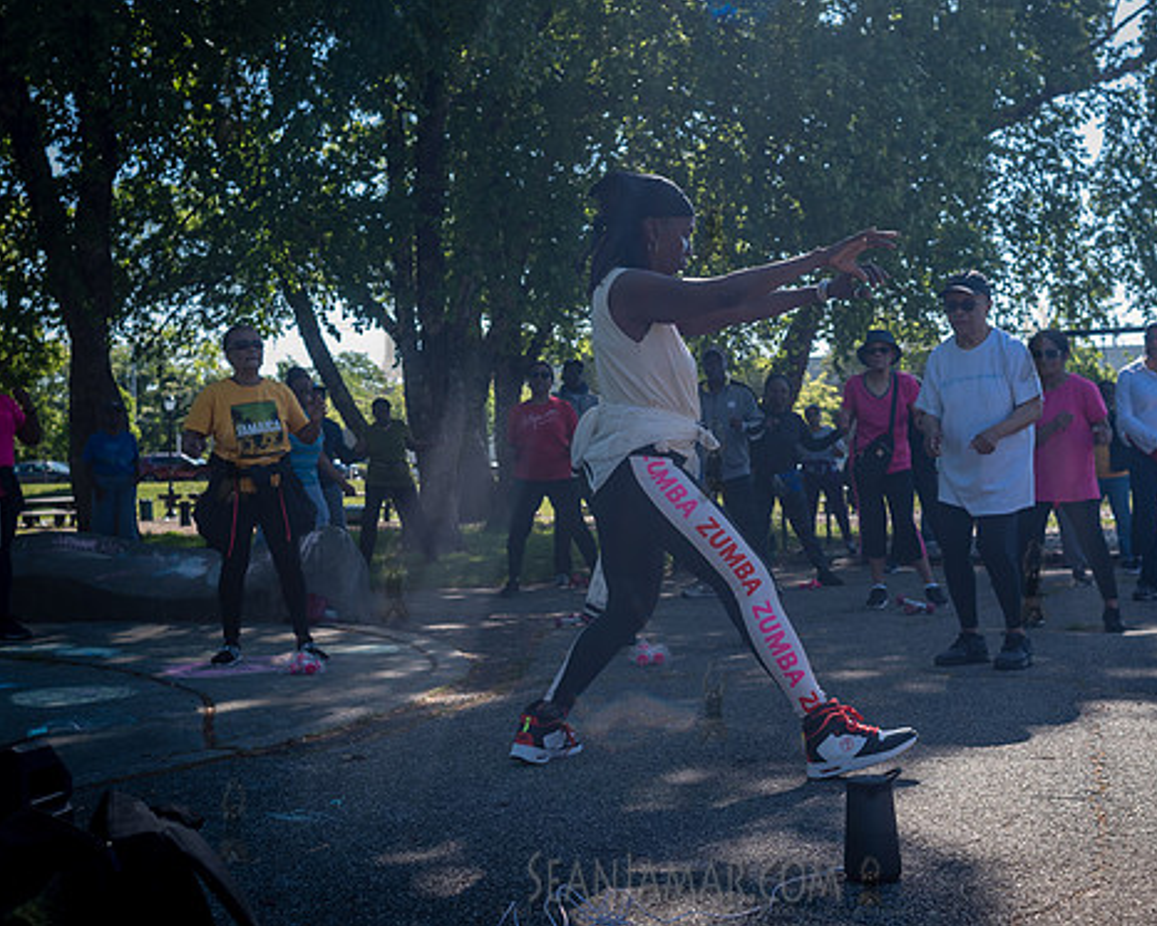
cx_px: 669
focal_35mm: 45
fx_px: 1541
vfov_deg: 33.4
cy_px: 433
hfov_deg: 41.0
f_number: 4.5
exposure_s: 1/500
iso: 200
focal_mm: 35
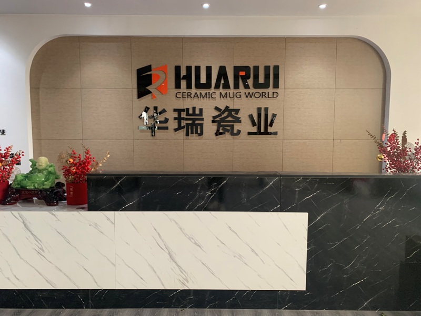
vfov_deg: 53.1
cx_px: 210
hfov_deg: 67.3
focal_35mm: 26
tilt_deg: -4.6
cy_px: 158
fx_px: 316
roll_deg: -0.8
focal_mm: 4.25
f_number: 1.8
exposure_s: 1/60
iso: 320
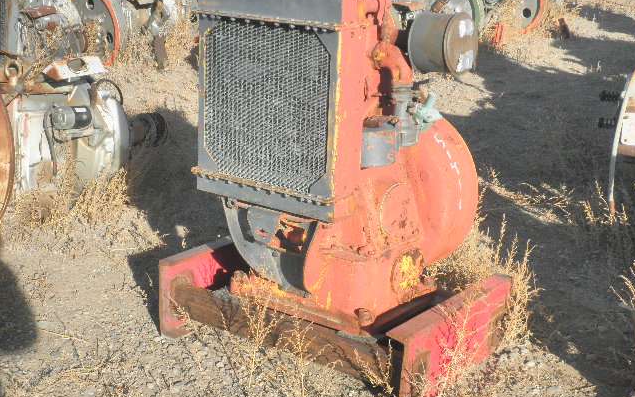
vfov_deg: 20.6
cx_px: 319
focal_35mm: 63
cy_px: 194
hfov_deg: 32.5
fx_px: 1090
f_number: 3.8
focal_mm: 10.5
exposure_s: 1/500
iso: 64
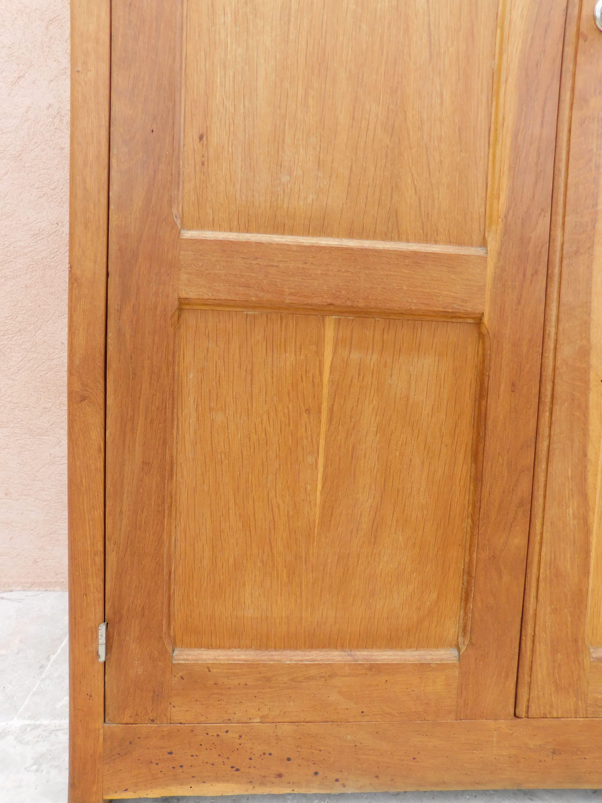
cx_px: 301
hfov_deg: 58.9
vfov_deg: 73.9
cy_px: 402
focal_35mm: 23
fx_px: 533
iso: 125
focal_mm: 4
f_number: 3
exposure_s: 1/160
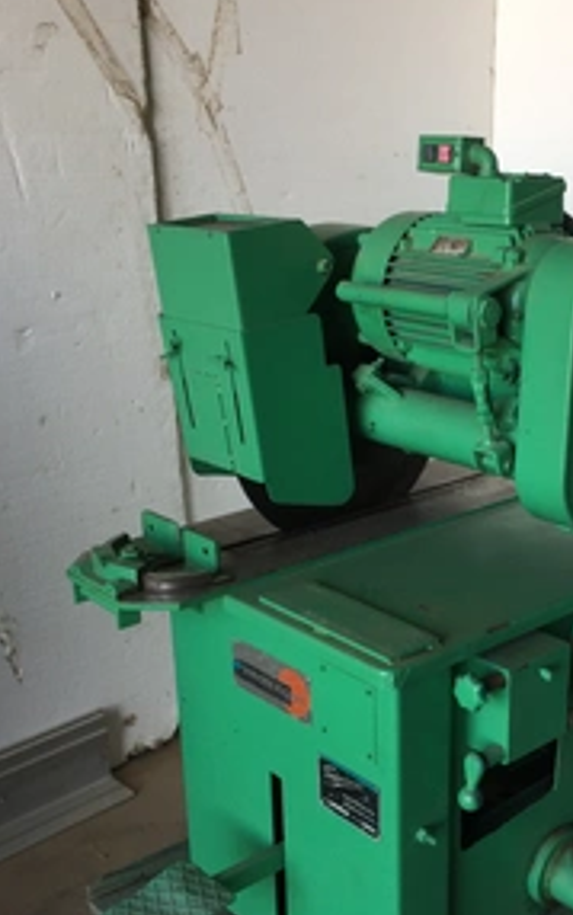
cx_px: 426
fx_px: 1073
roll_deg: +0.6
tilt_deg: -19.9
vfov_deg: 45.9
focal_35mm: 43
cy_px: 553
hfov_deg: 29.4
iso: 50
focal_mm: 4.15
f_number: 2.2
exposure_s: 1/120
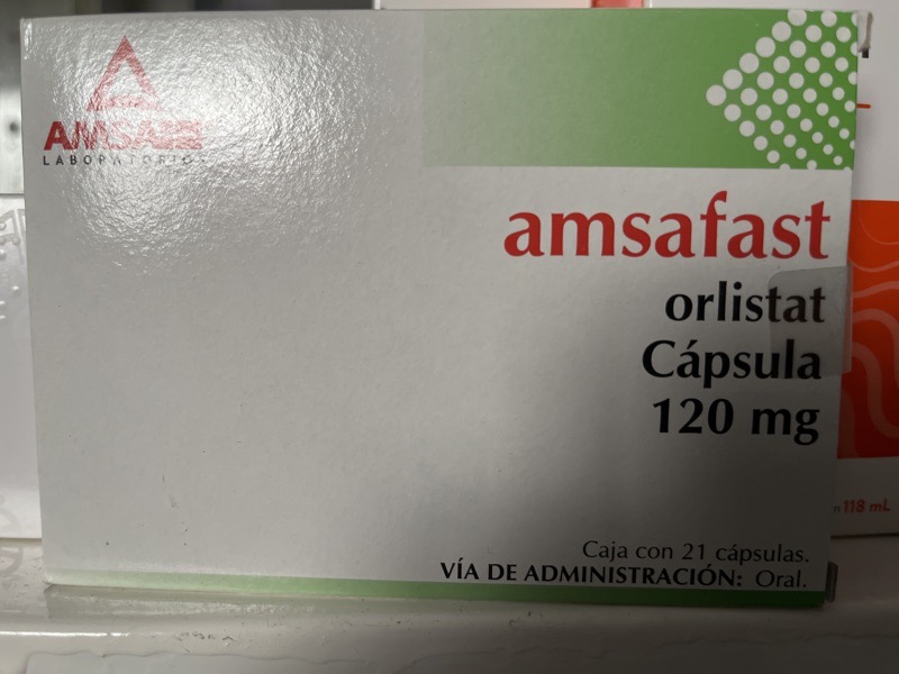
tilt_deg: -6.1
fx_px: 675
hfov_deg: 67.3
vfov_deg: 53.1
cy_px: 337
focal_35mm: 26
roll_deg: -0.9
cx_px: 450
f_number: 1.6
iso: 200
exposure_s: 1/60
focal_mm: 5.1
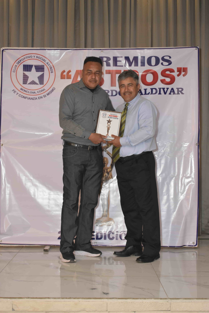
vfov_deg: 35.1
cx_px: 104
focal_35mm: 57
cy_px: 156
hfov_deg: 23.8
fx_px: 496
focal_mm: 38
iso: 1600
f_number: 4.8
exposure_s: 1/60
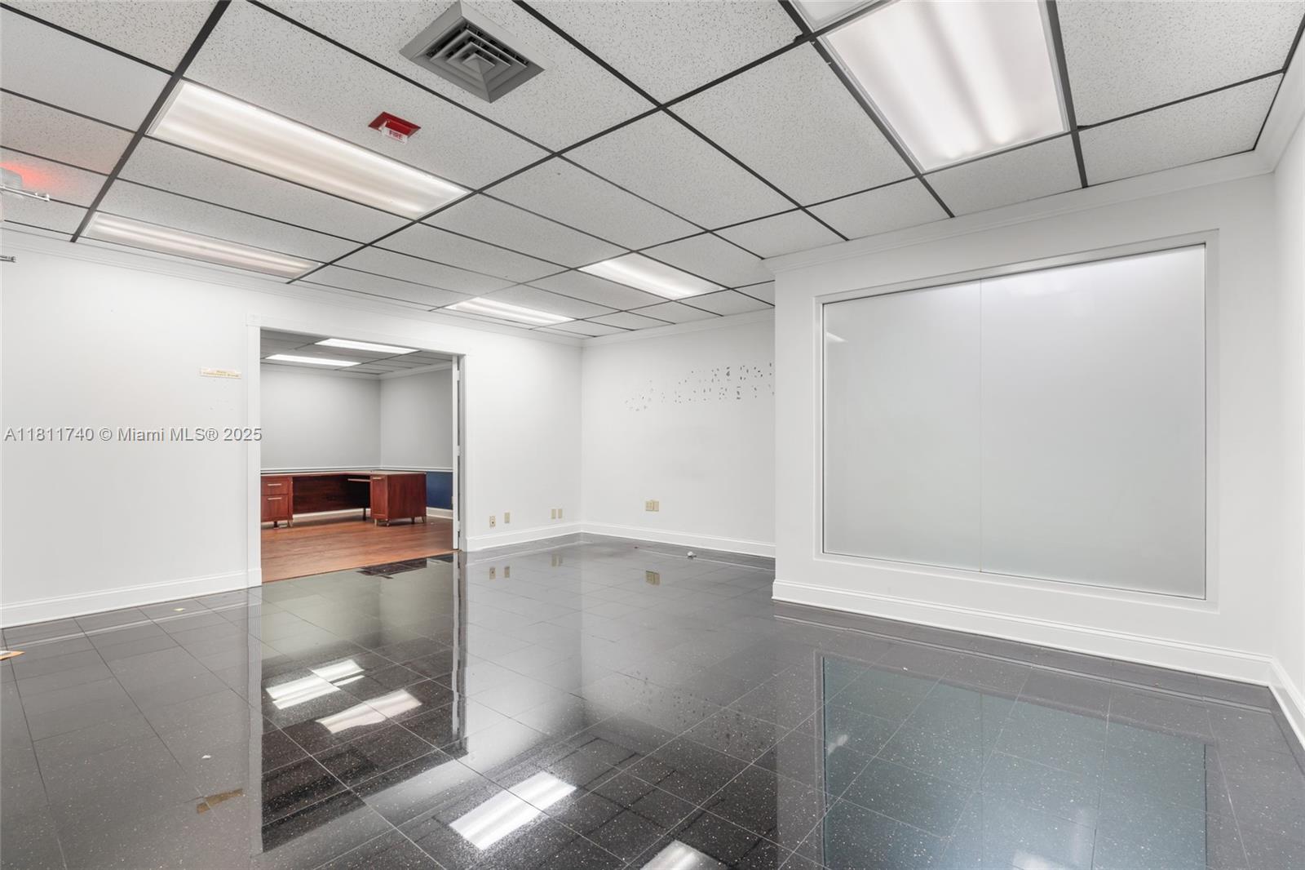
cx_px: 652
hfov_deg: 96.7
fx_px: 580
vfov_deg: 73.7
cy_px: 435
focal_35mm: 16
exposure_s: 1.3
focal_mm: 16
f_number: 13
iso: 250
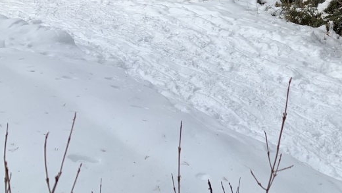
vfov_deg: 23.2
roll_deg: +3.5
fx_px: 445
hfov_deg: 40.4
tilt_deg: -7.3
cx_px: 272
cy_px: -12
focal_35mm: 49
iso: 25
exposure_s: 1/255
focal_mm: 4.25
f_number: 1.8
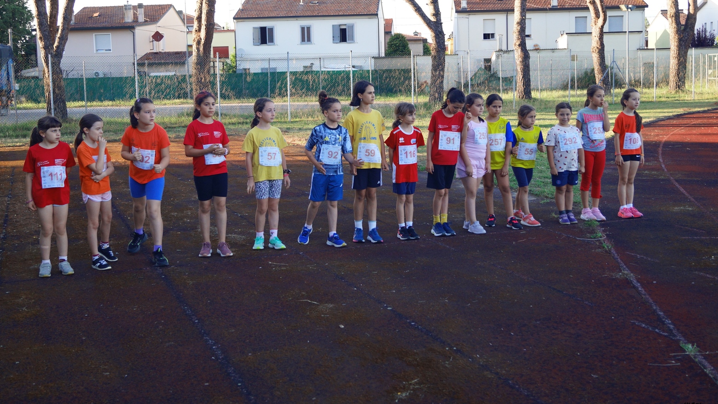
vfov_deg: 26.5
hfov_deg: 45.5
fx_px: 857
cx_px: 361
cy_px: 167
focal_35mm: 45
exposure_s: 1/250
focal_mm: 28
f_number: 4.5
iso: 400
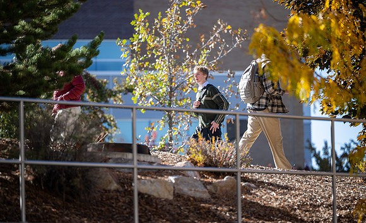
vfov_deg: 6.0
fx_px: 2126
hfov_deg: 9.8
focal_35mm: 215
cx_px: 191
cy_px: 128
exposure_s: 1/800
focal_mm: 200
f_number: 2.8
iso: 100
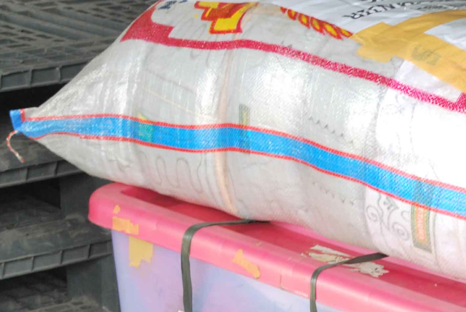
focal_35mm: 126
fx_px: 1638
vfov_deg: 10.7
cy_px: 349
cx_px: 456
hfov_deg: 15.9
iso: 200
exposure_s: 1/40
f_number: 7.1
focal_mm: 31
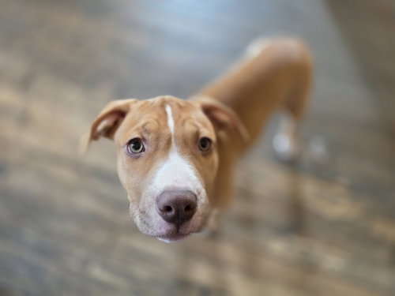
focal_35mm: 23
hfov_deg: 73.9
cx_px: 198
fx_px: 262
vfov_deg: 58.9
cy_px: 148
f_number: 1.7
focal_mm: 6.3
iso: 800
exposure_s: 1/120
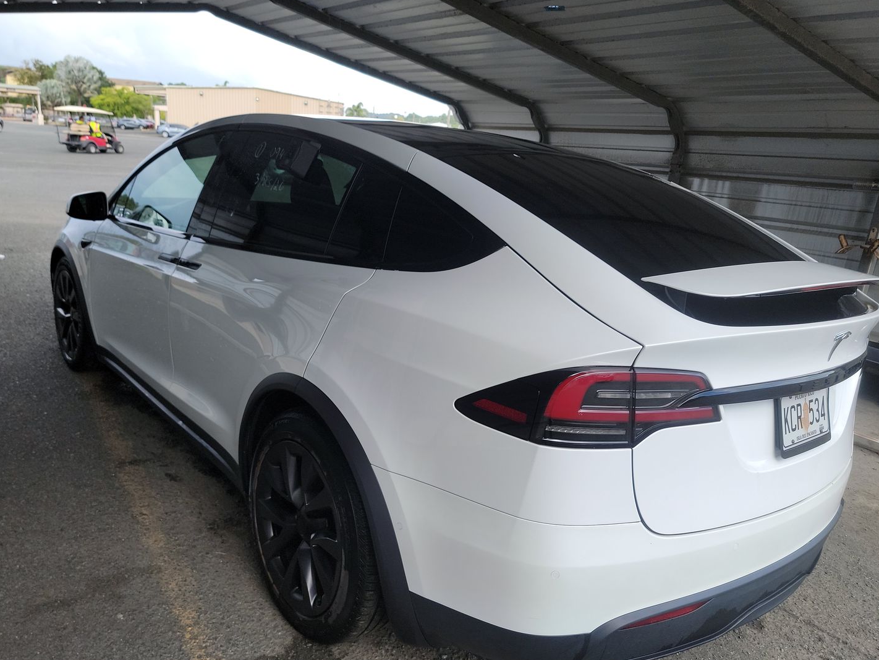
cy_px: 357
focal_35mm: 27
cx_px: 442
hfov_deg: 65.3
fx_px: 686
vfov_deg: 51.3
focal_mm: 6.7
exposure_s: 1/217
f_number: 1.8
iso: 50
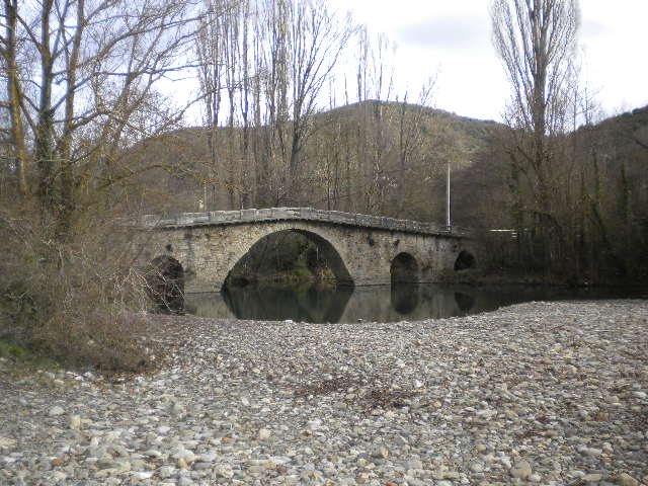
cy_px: 243
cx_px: 324
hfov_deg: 52.6
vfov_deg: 40.7
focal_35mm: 35
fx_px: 655
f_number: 3.1
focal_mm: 6.3
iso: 80
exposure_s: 1/137
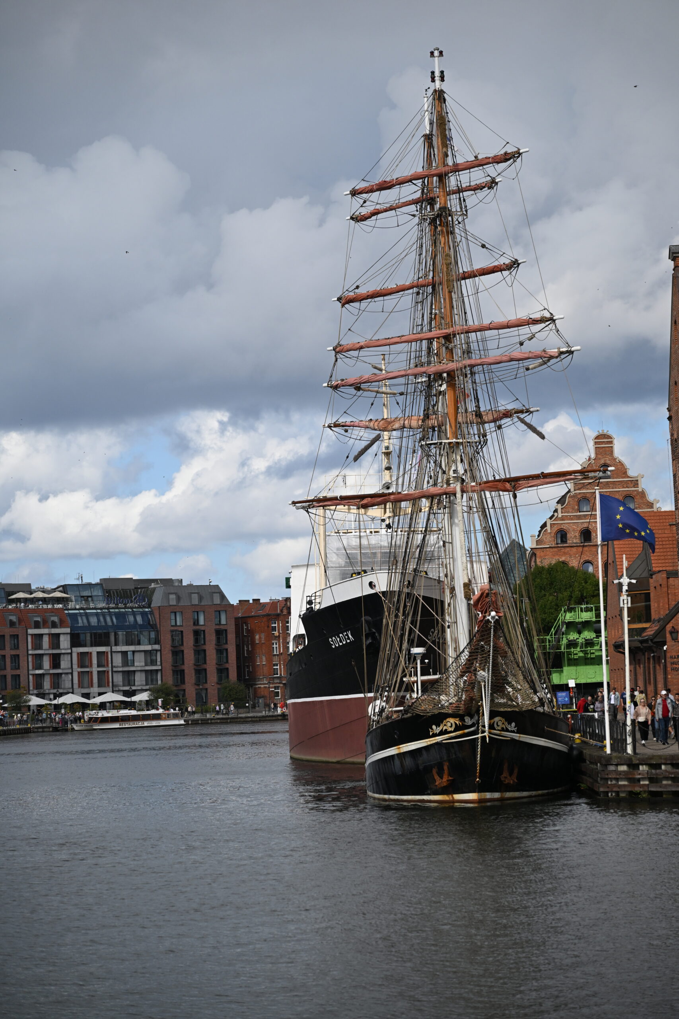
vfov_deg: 23.4
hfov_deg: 15.7
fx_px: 2461
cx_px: 340
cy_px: 510
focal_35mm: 87
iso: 400
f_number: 4
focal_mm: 87
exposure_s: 1/5000
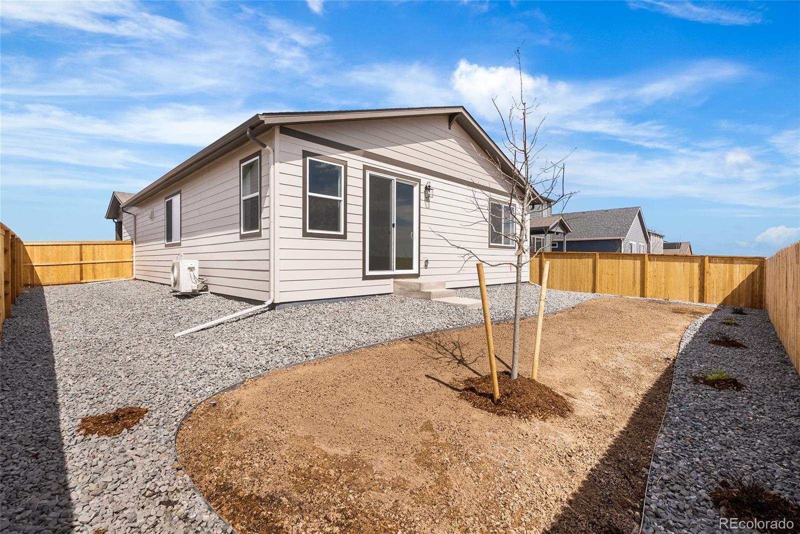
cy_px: 267
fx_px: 356
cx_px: 400
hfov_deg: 96.7
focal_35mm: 16
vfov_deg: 73.8
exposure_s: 1/800
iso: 200
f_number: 7.1
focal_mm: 16
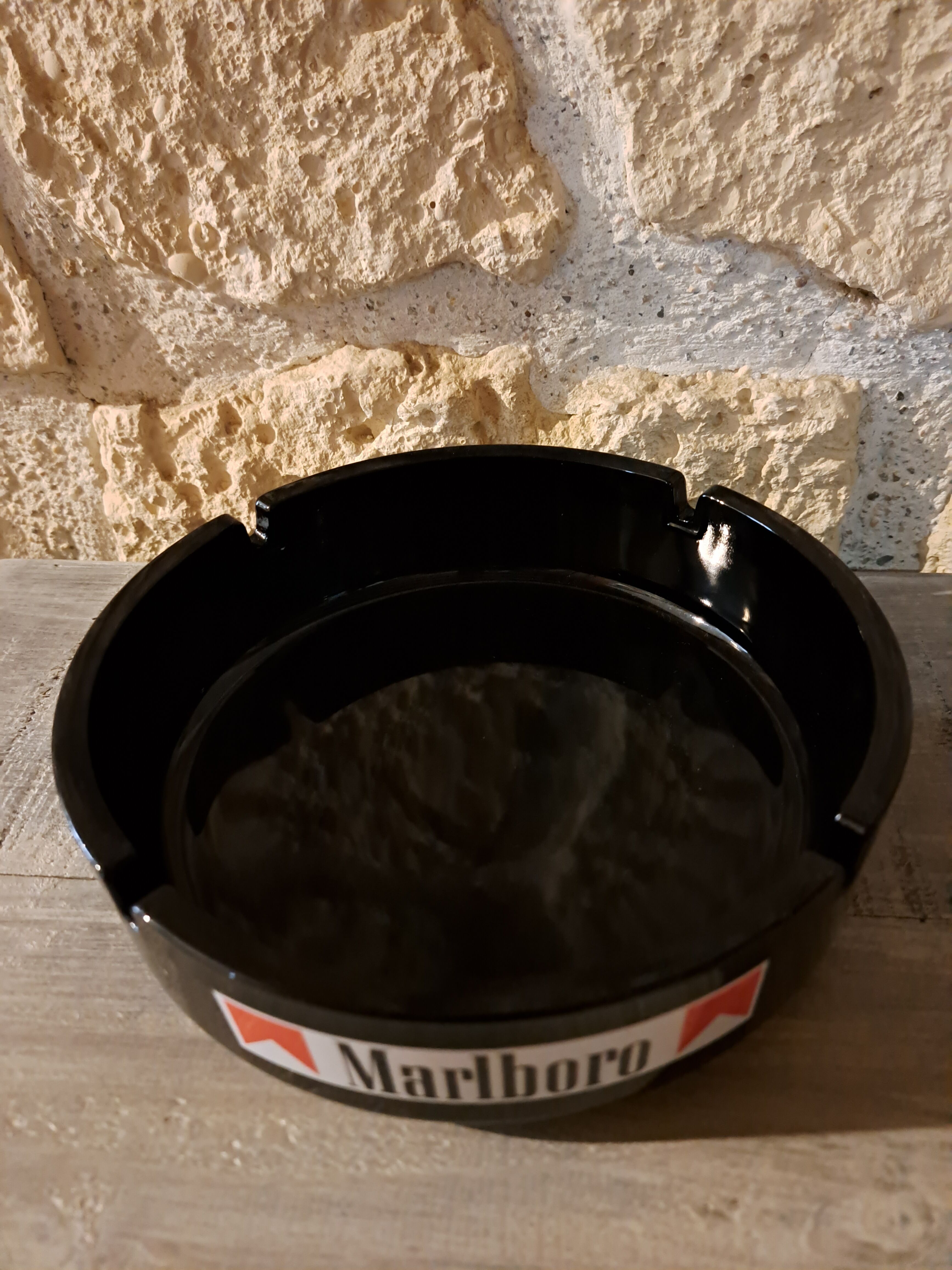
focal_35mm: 24
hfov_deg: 56.8
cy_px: 635
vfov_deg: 71.6
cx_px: 476
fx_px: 880
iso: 1600
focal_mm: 5.23
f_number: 1.8
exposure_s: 1/10
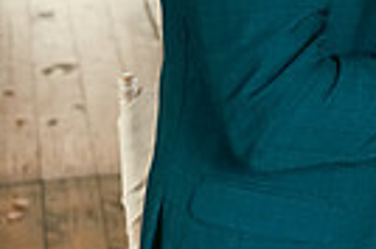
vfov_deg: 8.7
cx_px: 502
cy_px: -158
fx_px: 1586
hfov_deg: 13.0
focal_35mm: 152
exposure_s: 1/160
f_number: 3.5
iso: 640
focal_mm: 35
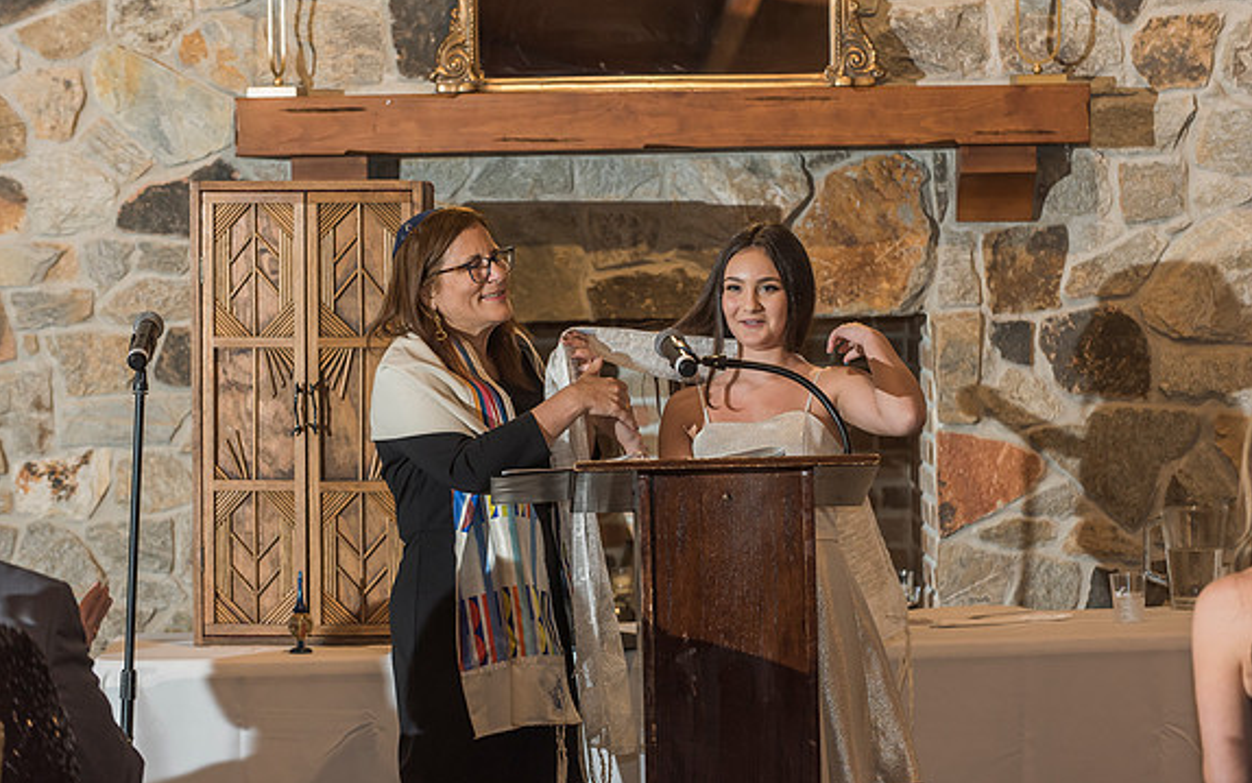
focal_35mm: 139
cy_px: 394
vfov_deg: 9.4
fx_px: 4744
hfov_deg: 15.0
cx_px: 628
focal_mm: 135
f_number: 4
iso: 800
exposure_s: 1/125
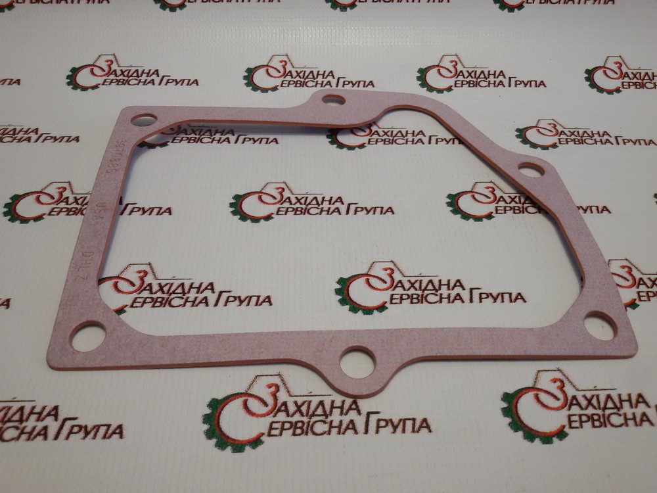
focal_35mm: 31
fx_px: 588
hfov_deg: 58.4
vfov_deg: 45.4
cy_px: 246
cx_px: 328
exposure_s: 1/100
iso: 40
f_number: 2.4
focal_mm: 2.93
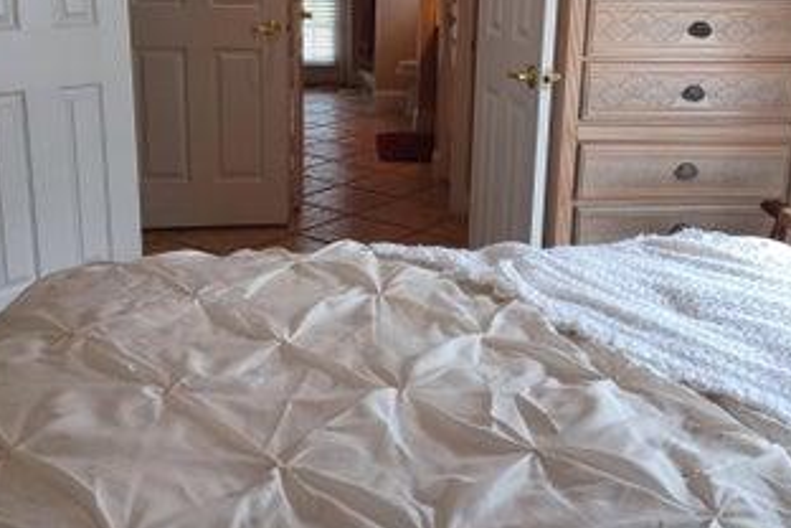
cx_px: 426
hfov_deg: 48.4
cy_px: 183
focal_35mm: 40
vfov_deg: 33.2
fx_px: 879
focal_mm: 4.6
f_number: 1.8
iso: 160
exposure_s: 1/60
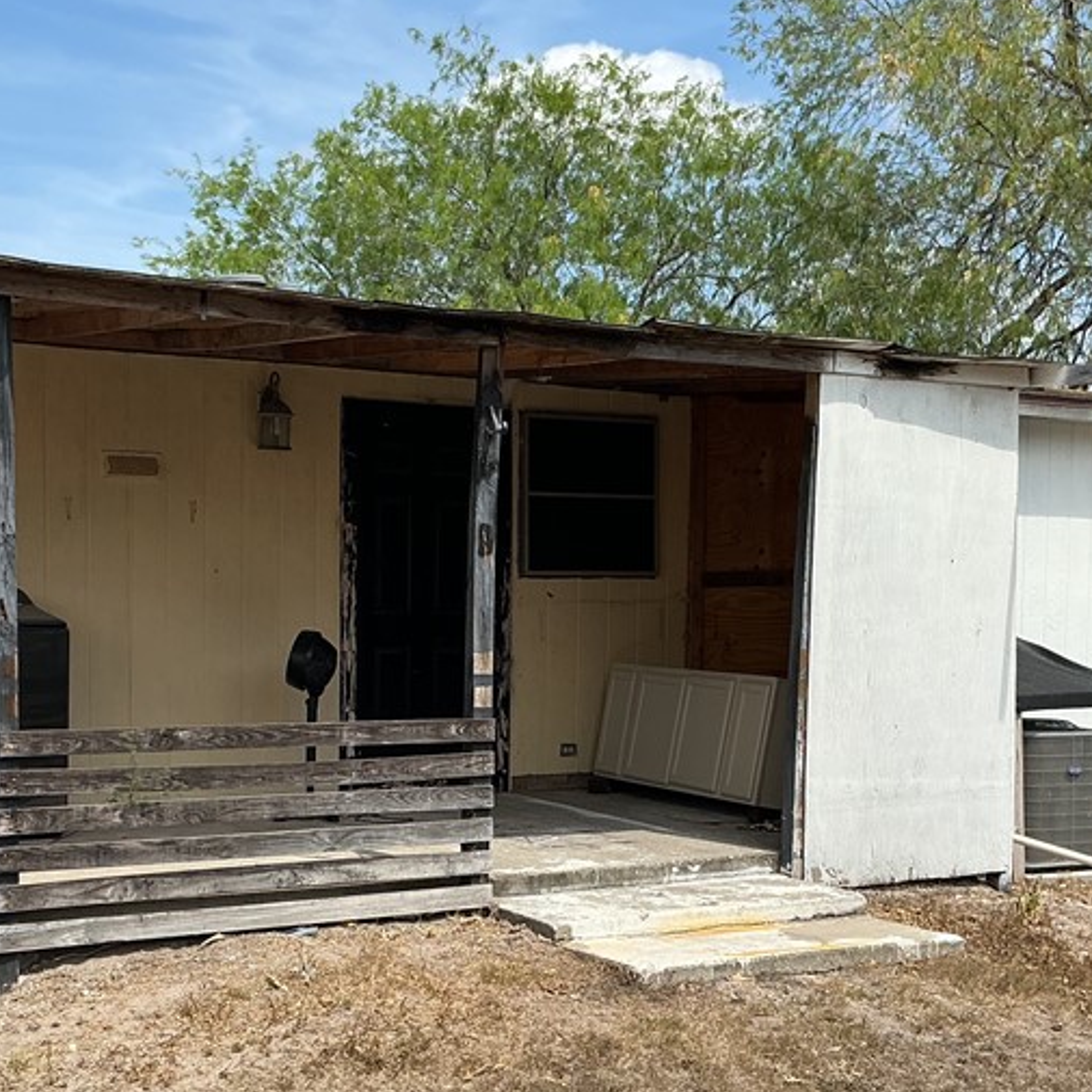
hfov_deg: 32.8
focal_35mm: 52
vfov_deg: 32.6
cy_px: 685
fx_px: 1856
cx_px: 500
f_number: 1.8
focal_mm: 3
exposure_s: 1/1984
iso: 25
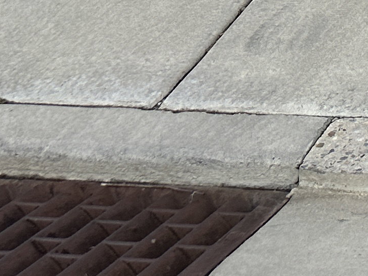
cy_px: -444
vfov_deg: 9.5
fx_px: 1425
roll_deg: +1.2
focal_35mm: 134
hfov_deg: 12.2
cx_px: 838
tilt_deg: -5.6
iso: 80
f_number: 1.78
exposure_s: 1/4184
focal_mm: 6.86
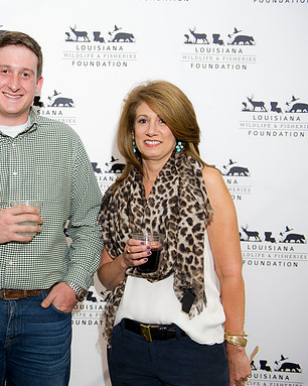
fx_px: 616
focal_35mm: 54
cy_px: 192
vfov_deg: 34.8
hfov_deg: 27.1
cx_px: 31
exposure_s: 1/125
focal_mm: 38
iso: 800
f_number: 3.5
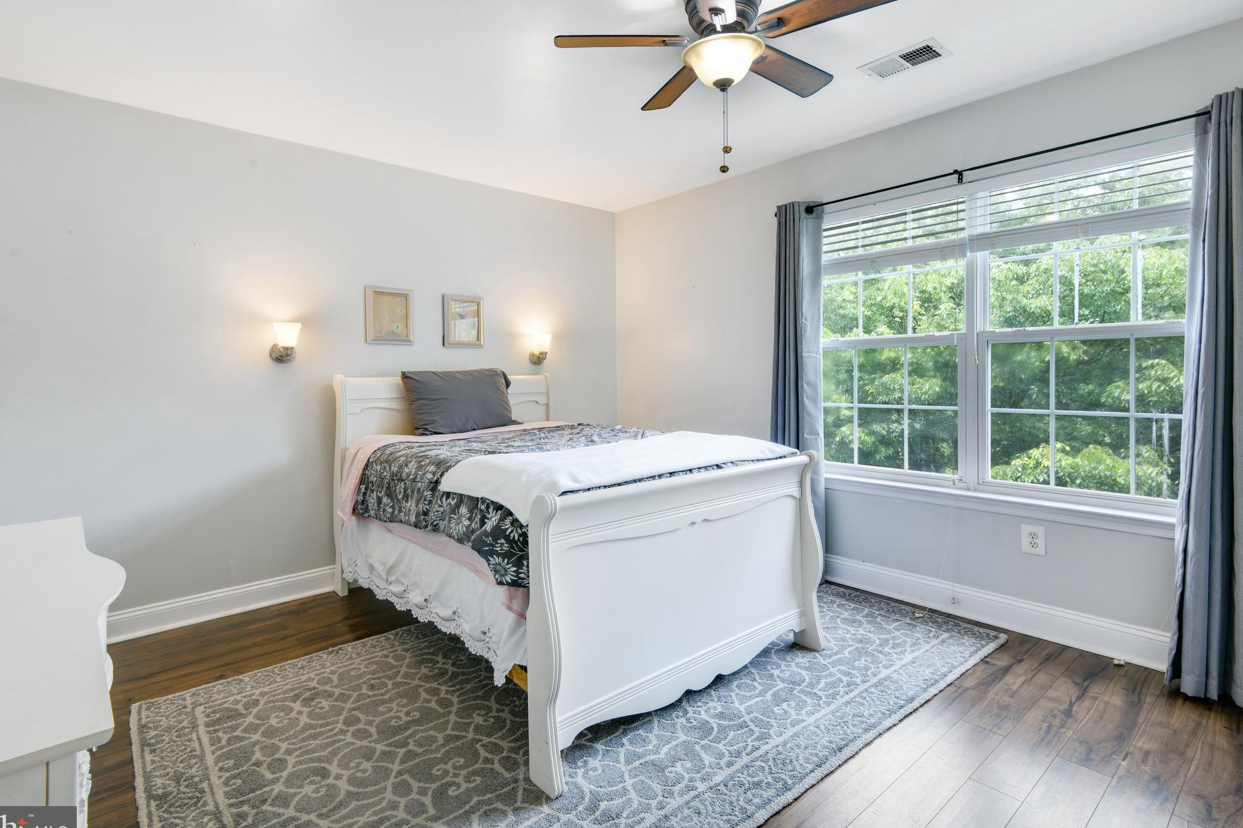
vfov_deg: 70.4
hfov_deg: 93.2
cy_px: 413
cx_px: 594
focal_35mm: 17
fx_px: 587
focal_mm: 16
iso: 100
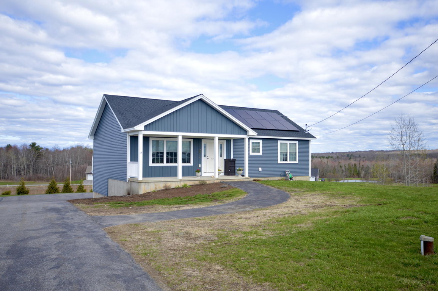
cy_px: 146
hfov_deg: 62.0
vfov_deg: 43.5
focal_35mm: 30
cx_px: 219
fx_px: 365
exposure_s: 1/160
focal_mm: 20
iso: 100
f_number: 6.3
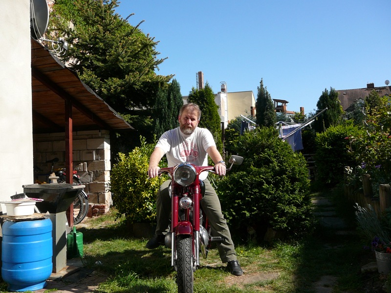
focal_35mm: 35
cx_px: 196
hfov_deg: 52.6
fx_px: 395
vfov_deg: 40.7
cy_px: 146
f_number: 5
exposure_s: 1/400
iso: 80
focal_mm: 5.2
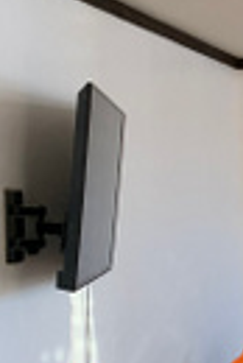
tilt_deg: -1.8
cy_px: 249
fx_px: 1010
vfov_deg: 20.3
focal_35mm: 100
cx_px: 500
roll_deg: +0.2
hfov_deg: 12.1
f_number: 1.8
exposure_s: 1/116
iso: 100
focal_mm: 4.25
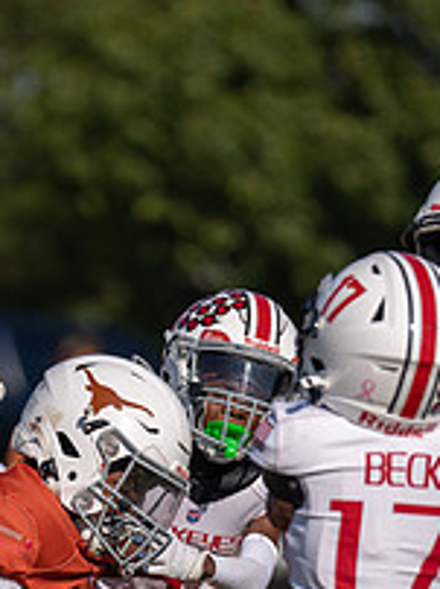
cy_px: 671
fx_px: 13078
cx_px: 91
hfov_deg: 1.9
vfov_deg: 2.6
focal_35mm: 770
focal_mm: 200
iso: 125
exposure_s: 1/4000
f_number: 2.8
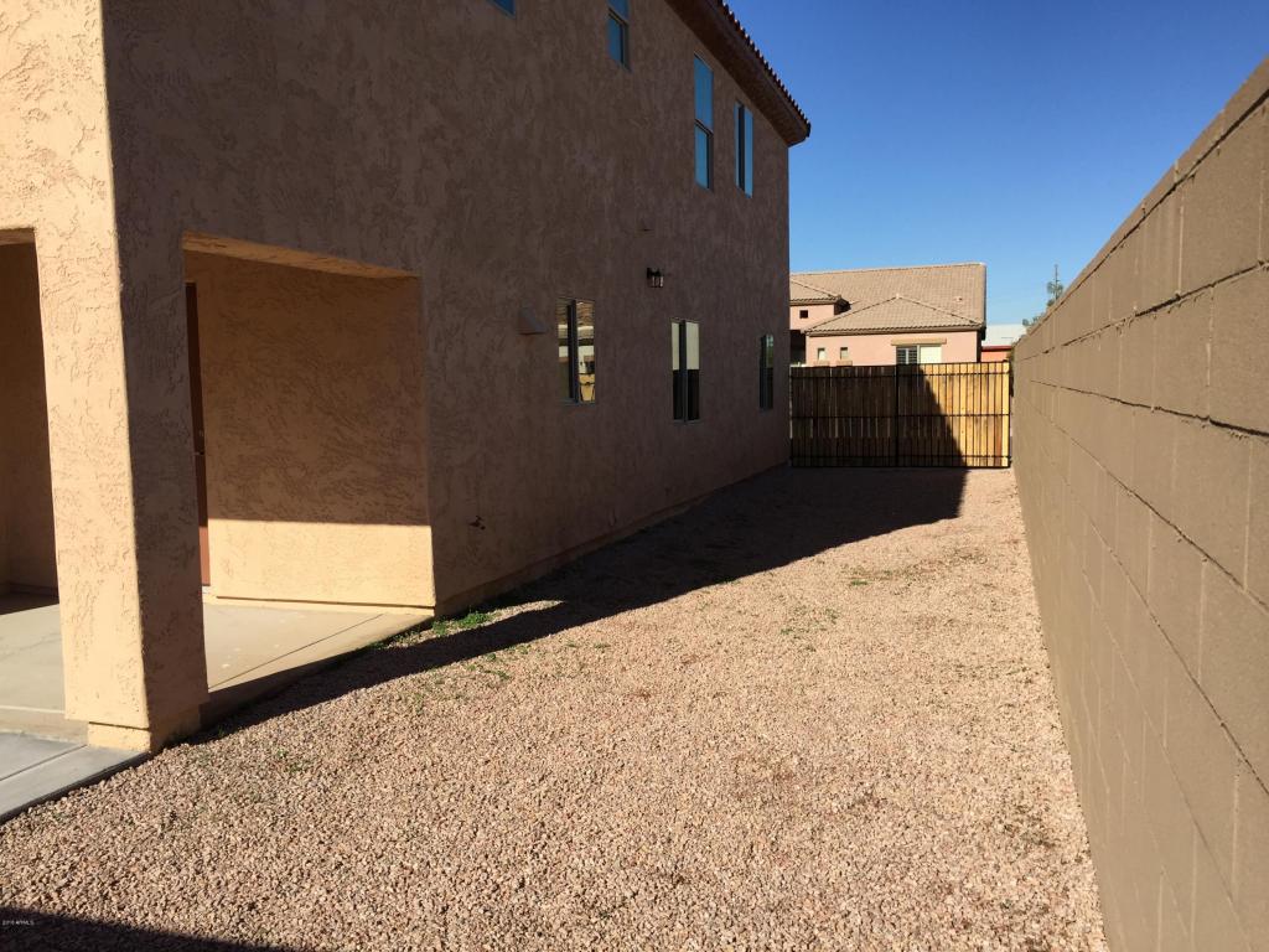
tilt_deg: -4.6
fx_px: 1063
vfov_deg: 48.2
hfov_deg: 61.7
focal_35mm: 29
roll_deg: +0.4
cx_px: 634
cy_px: 476
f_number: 2.2
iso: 32
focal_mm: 4.15
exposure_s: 1/2639
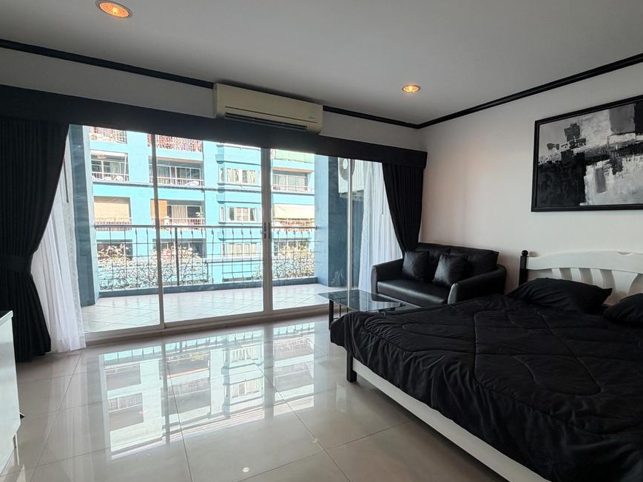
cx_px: 383
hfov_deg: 80.8
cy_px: 261
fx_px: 372
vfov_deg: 65.9
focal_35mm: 20
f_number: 2.2
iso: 64
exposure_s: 1/100
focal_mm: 2.22
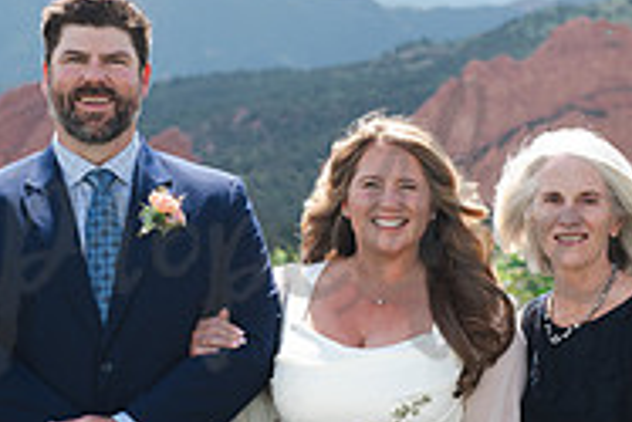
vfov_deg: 8.9
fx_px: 2723
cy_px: 226
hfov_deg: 13.2
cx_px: 294
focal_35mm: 155
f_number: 4
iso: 100
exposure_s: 1/400
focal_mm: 50
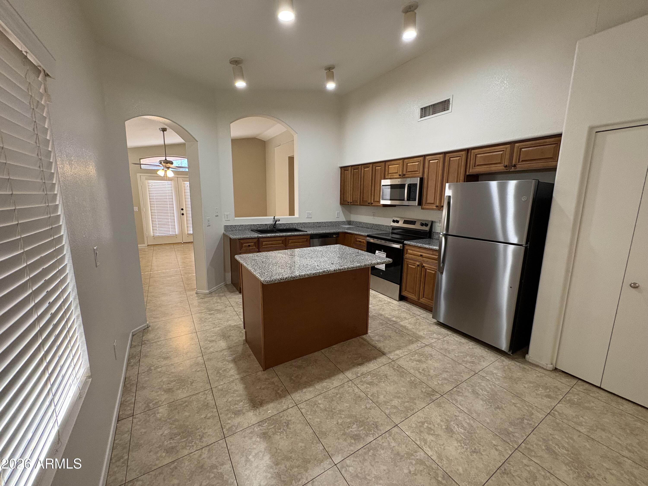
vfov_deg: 85.7
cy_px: 243
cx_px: 324
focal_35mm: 14
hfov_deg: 102.1
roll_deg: -0.9
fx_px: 262
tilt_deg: -8.8
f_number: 2.2
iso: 400
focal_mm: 2.22
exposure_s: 1/60
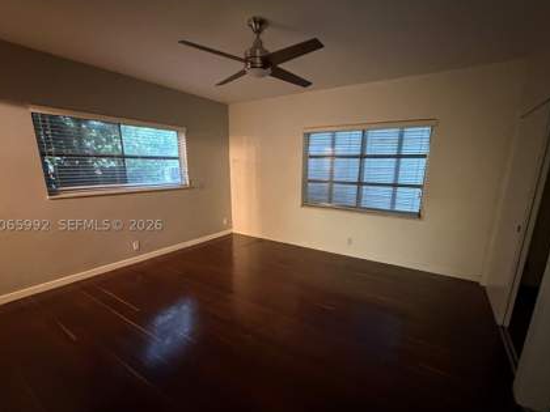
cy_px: 225
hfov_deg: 94.5
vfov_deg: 77.9
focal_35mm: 16
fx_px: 254
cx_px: 283
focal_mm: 2.22
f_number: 2.2
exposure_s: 1/30
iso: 1250
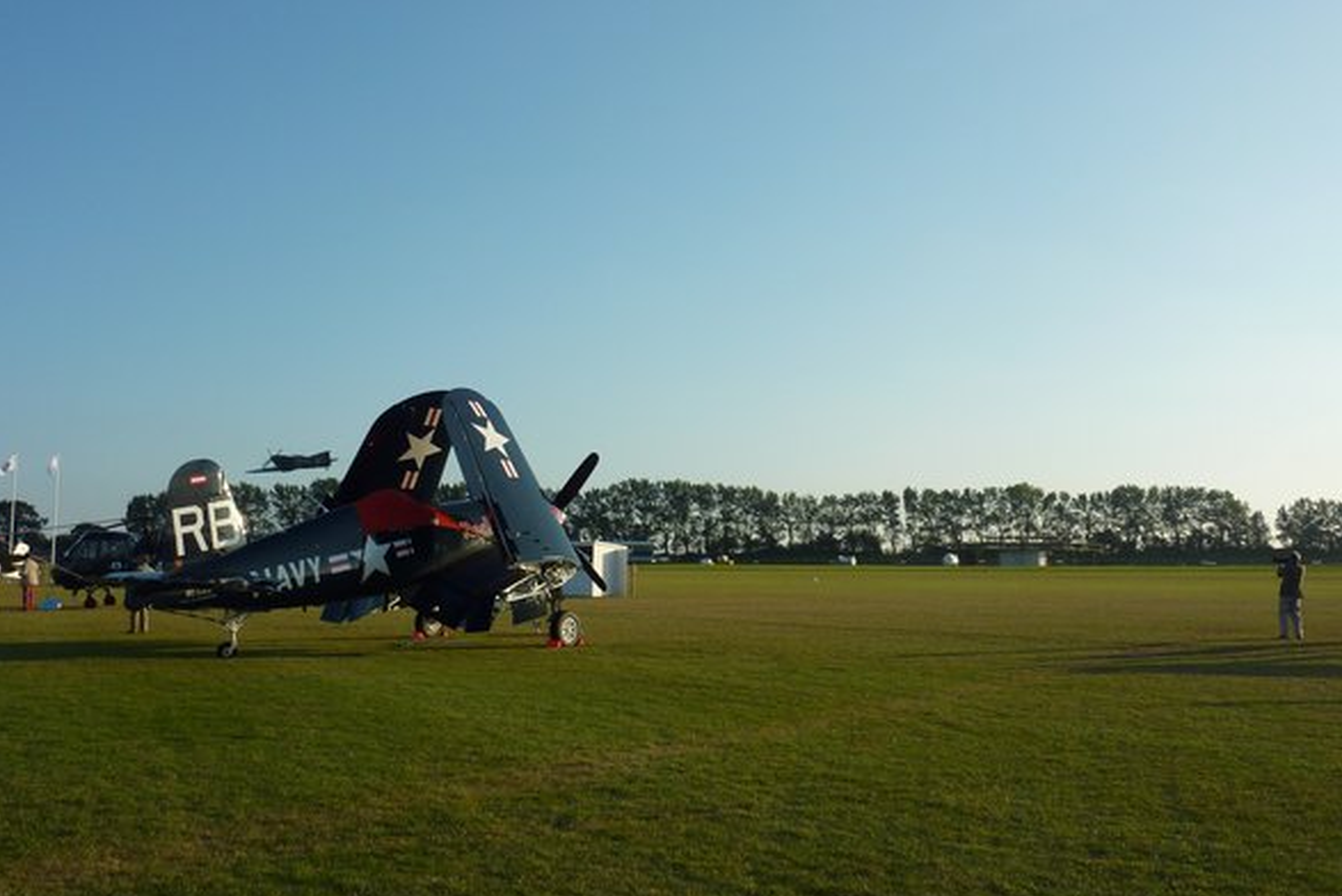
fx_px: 1268
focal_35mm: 34
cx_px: 649
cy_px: 398
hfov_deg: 55.8
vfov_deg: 38.9
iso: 80
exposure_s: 1/500
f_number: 4.5
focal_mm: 5
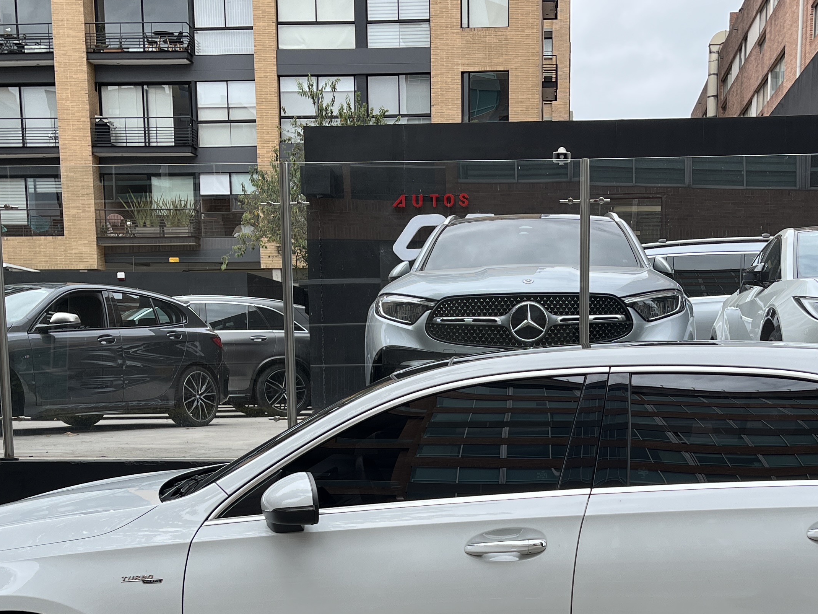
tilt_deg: -7.9
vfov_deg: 28.7
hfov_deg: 38.8
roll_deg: +0.0
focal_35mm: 49
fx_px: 1158
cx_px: 485
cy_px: 530
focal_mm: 5.1
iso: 50
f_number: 1.6
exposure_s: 1/1776
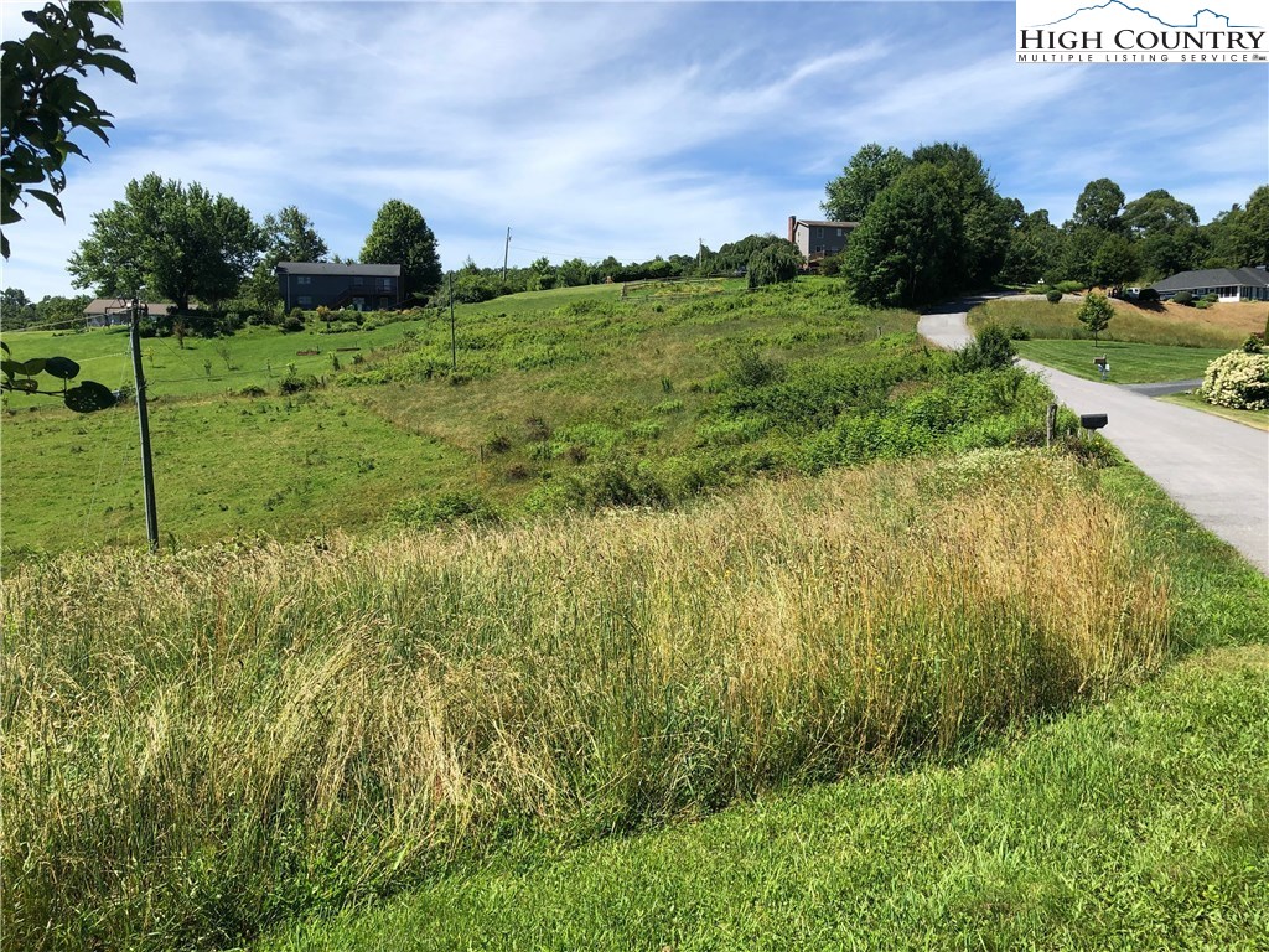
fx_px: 1026
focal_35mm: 28
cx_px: 634
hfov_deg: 63.4
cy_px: 476
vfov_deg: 49.7
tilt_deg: -4.9
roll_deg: -0.3
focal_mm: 3.99
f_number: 1.8
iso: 20
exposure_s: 1/1600
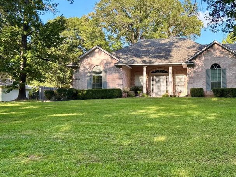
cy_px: 76
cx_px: 174
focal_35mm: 44
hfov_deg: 41.8
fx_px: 300
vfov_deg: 32.8
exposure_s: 1/433
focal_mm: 5.96
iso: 50
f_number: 1.6
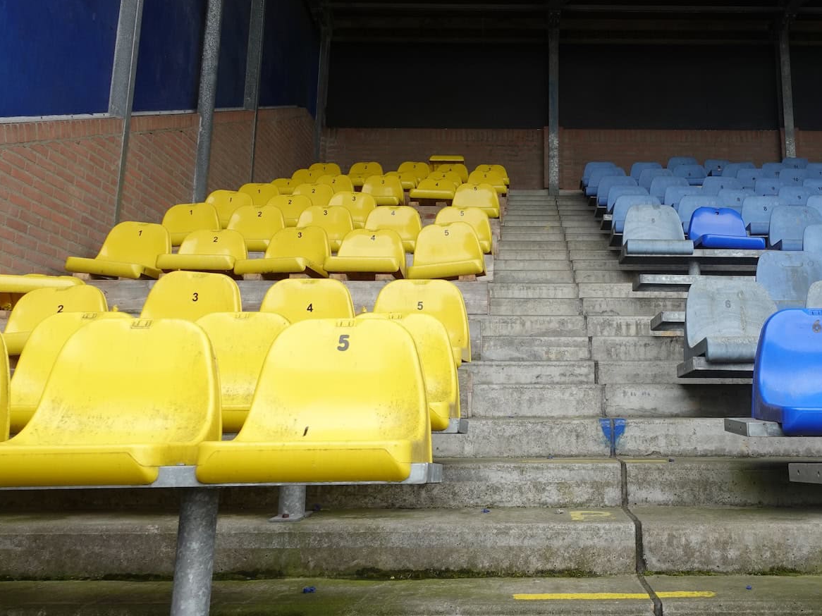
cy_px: 221
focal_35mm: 38
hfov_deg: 48.2
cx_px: 548
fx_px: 902
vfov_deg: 37.4
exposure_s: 1/160
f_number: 4
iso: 125
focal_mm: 8.8
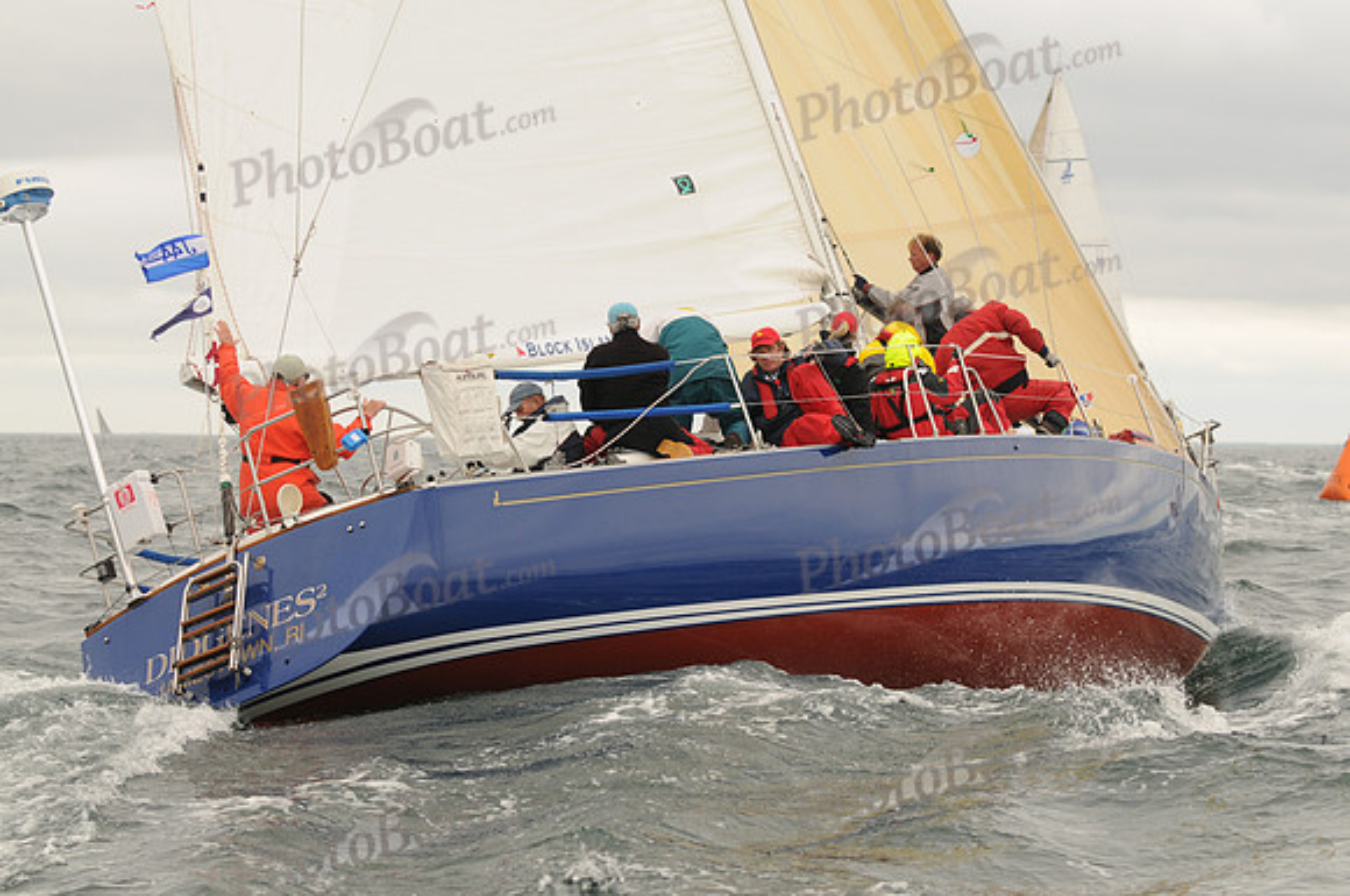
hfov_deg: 19.5
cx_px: 675
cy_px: 448
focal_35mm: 105
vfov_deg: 13.0
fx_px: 3932
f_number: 3.5
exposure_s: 1/800
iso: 200
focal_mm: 70
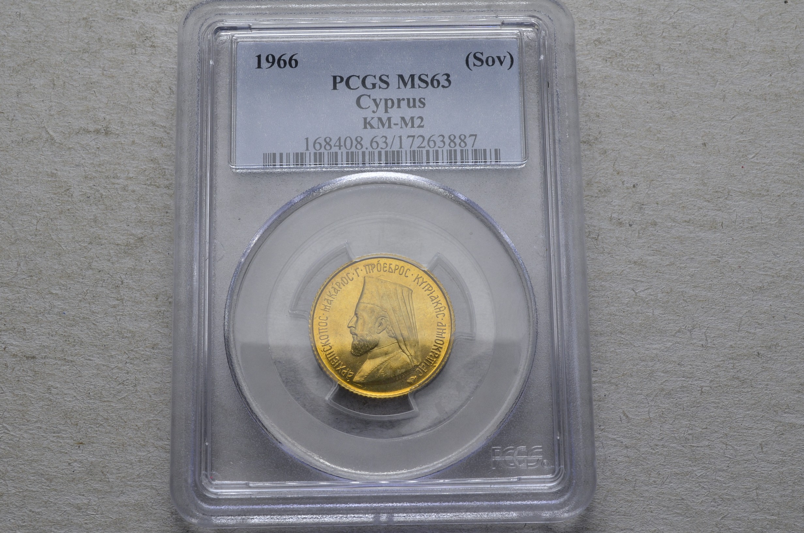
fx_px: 1204
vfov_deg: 25.0
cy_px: 266
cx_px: 402
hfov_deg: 36.9
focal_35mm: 54
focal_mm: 36
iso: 400
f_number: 14
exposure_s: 1/250
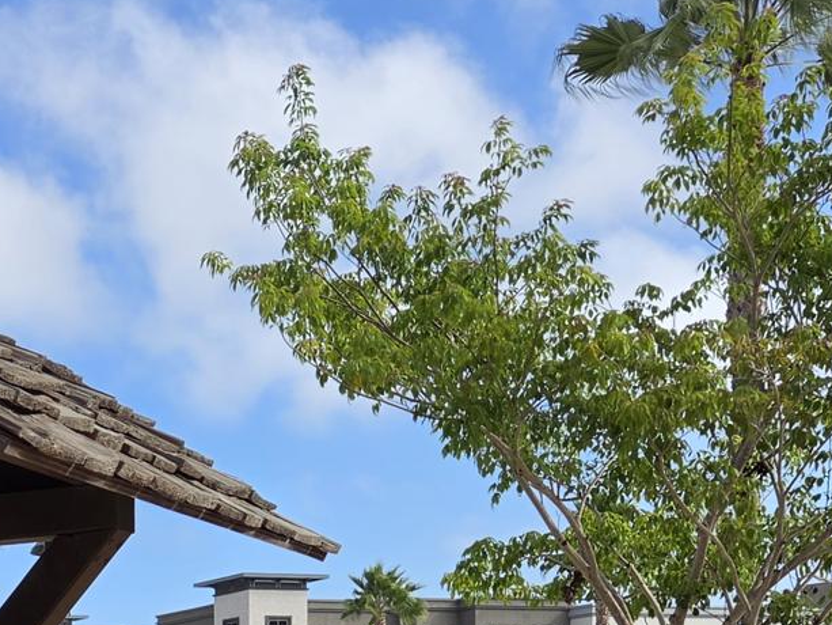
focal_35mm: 80
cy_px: 925
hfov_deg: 22.8
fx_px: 1923
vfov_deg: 16.8
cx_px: -116
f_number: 1.8
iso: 80
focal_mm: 5.4
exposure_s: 1/2537
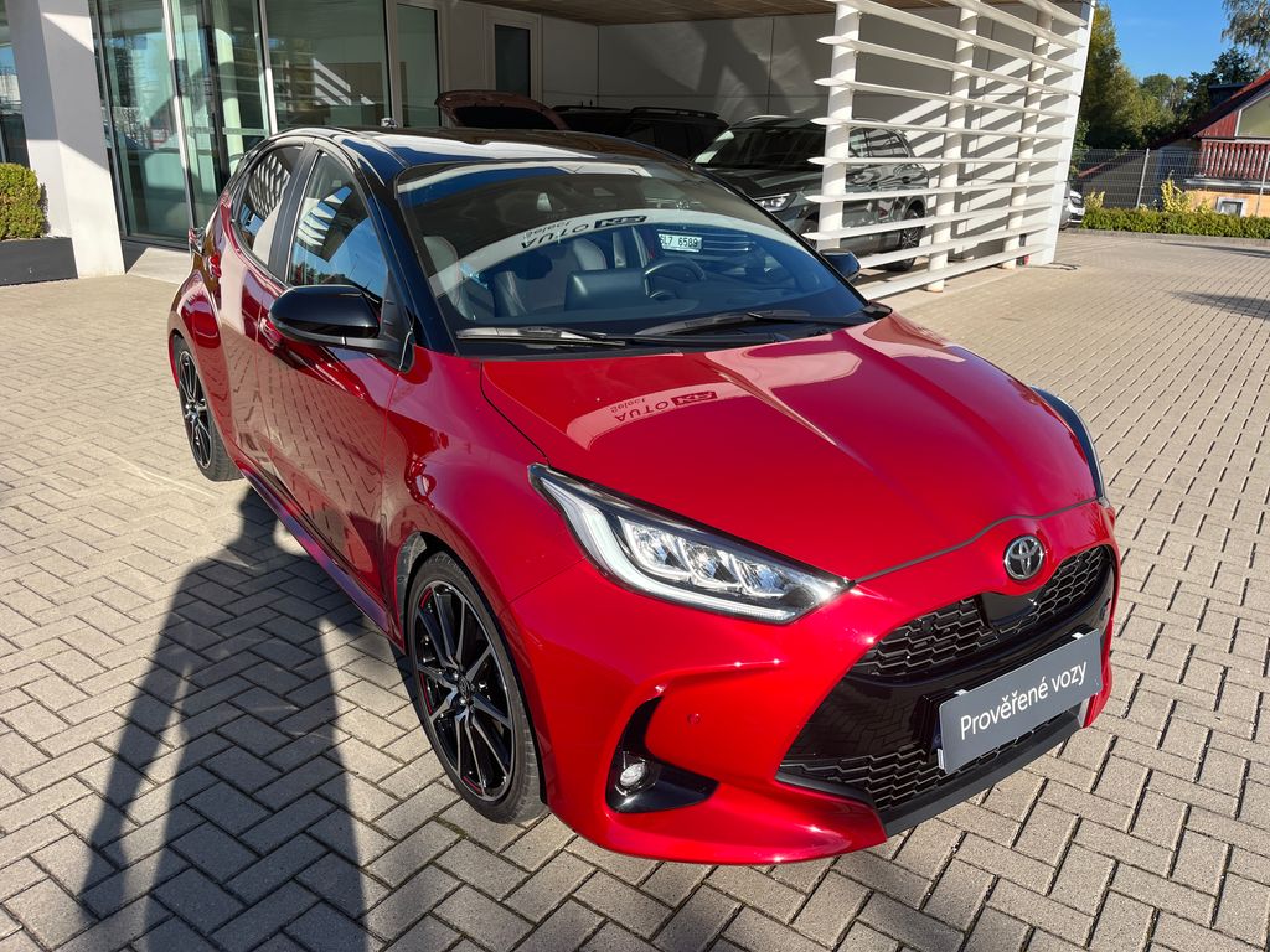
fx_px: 954
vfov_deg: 53.1
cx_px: 635
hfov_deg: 67.3
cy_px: 476
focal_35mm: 26
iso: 50
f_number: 1.6
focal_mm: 5.1
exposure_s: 1/2062
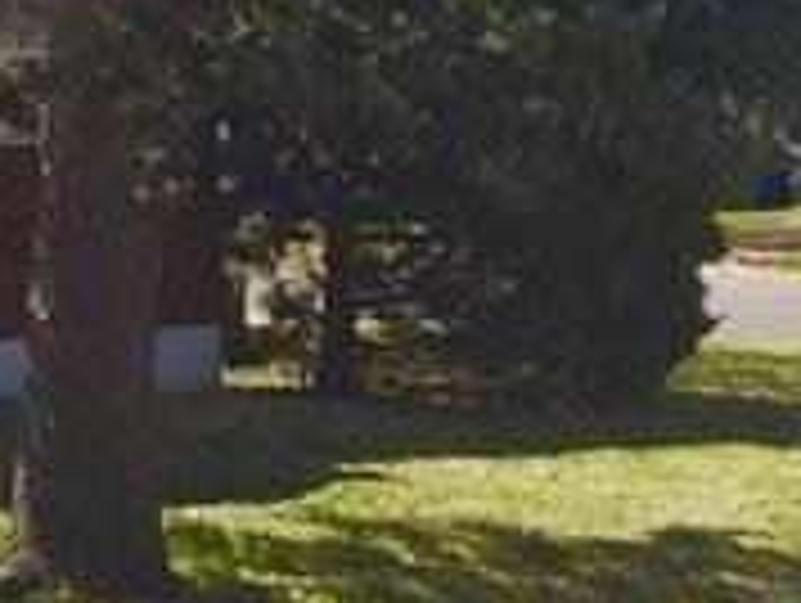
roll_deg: +0.3
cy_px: -40
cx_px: -450
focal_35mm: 104
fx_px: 2410
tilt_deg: +3.0
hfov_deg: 16.9
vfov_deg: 14.0
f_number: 2.2
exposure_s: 1/2825
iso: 32
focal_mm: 4.15
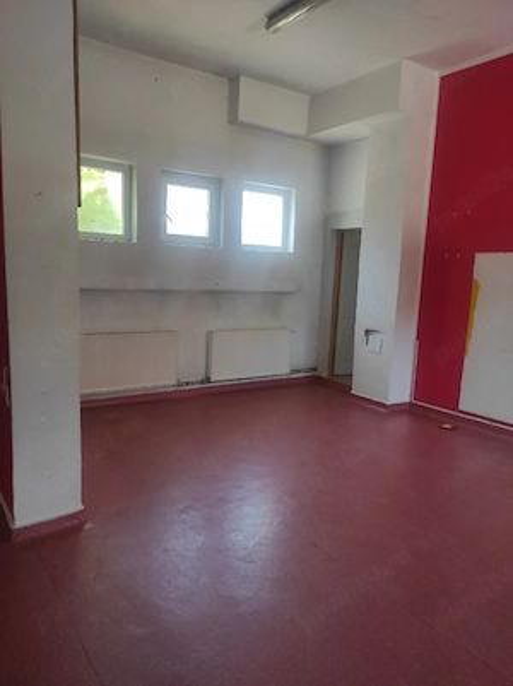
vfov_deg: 69.4
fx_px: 495
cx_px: 256
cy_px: 343
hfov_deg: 54.8
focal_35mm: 25
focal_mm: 5.43
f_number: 1.89
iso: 127
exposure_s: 1/50
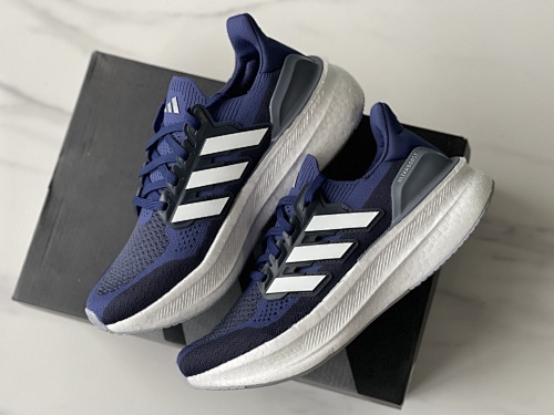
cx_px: 277
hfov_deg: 30.3
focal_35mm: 64
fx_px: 1024
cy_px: 208
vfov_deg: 22.9
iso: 250
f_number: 2.2
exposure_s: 1/110
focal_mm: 7.5
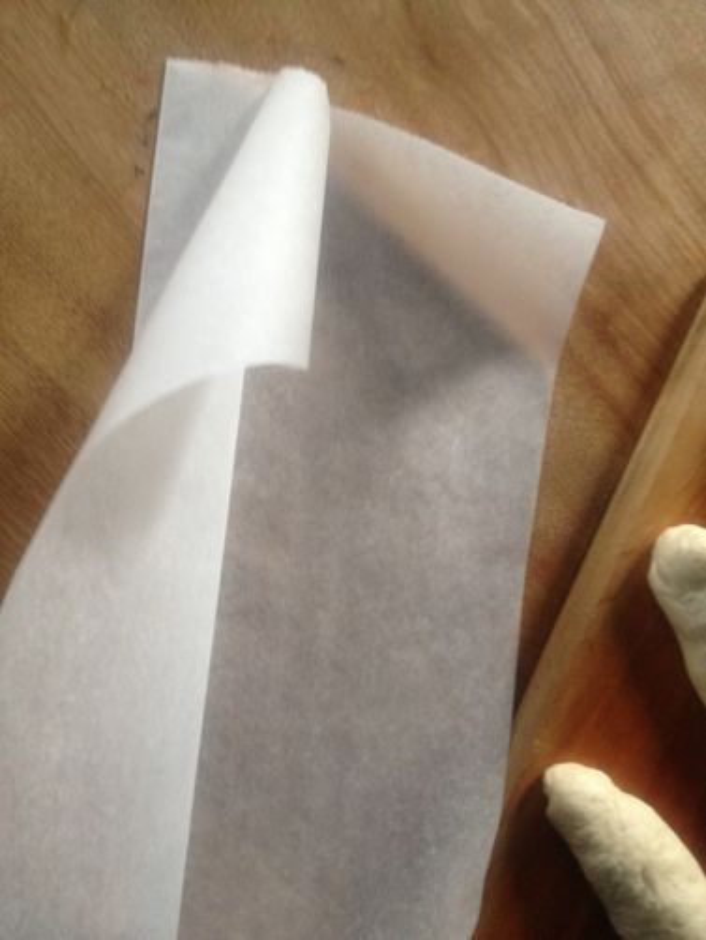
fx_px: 951
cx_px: 353
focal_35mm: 35
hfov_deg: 40.7
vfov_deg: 52.6
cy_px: 470
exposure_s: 1/20
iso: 200
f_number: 2.4
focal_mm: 4.28
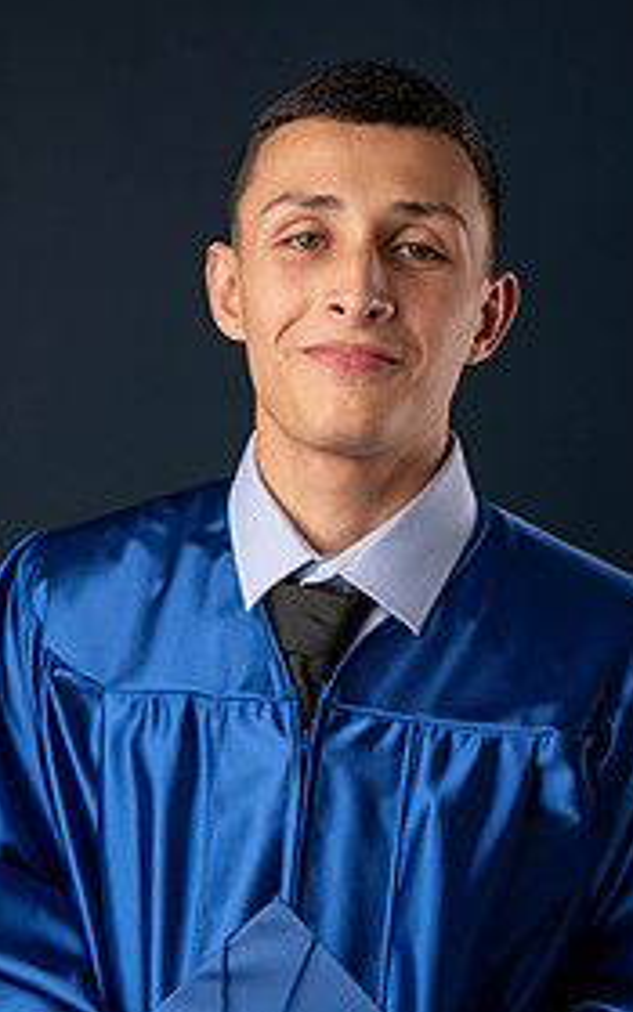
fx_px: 2760
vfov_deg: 20.7
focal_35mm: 100
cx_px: 300
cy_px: 726
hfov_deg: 13.1
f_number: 5.6
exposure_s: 1/100
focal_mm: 61
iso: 200
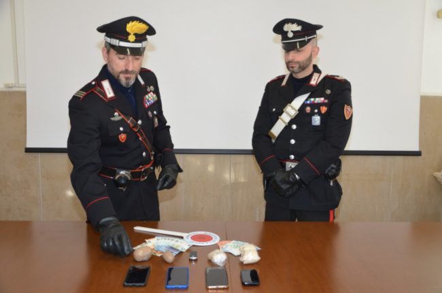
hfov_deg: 53.2
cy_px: 146
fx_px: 441
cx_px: 221
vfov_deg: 36.7
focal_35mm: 36
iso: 560
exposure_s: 1/60
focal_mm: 24
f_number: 4
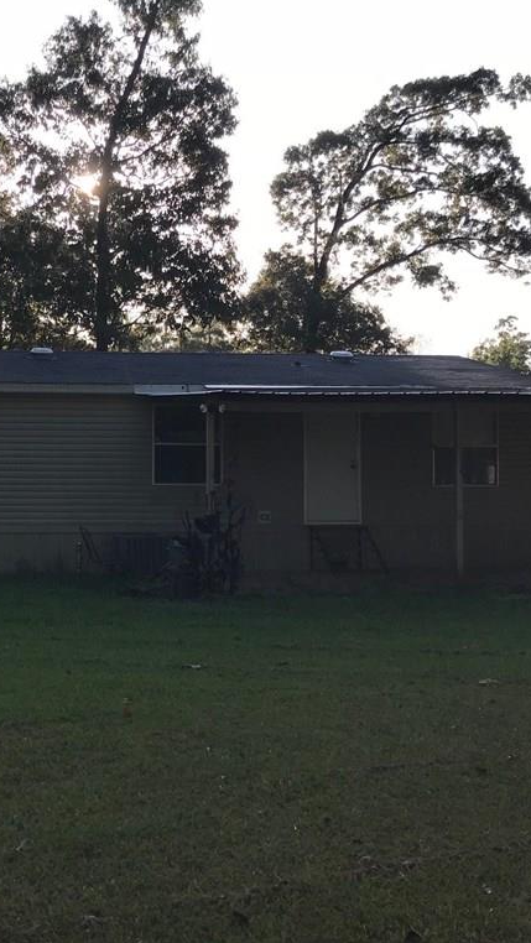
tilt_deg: -0.4
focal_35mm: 41
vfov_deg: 49.4
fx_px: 1026
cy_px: 470
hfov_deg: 27.9
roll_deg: -0.2
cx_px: 43
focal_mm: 3.99
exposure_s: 1/1168
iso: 20
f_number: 1.8
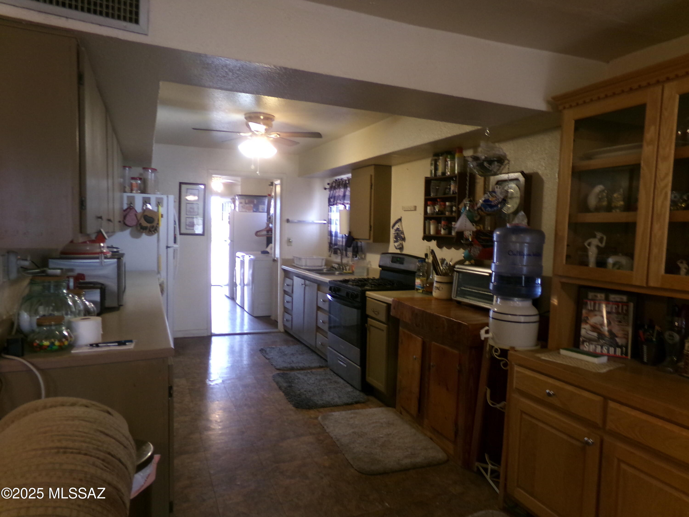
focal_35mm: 24
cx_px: 344
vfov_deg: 56.8
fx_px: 478
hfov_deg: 71.6
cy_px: 258
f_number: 3.7
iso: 276
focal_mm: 4.3
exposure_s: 1/17
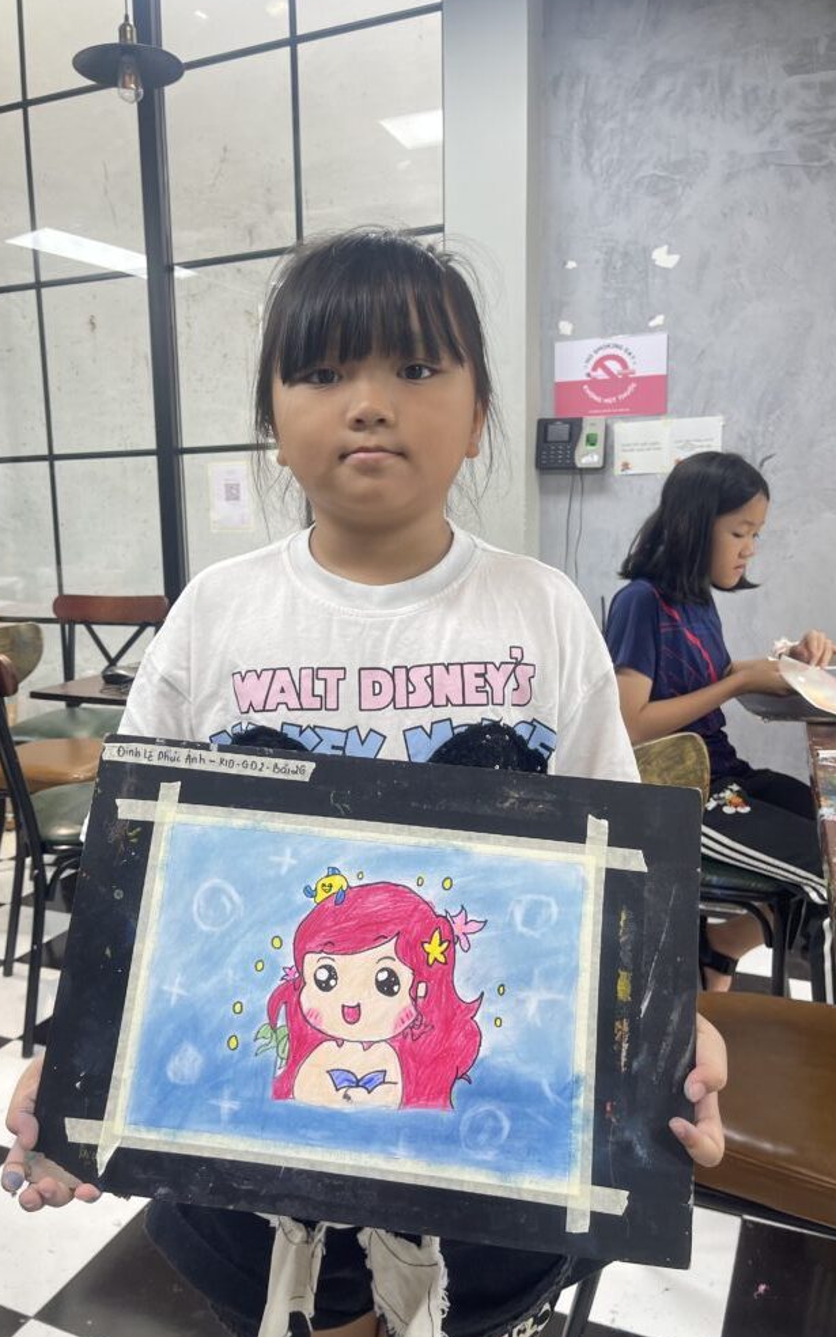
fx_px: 1021
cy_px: 666
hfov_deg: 44.5
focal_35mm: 28
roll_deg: +1.8
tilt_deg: -9.5
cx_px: 382
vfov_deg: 66.5
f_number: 1.6
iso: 50
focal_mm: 5.1
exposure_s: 1/100
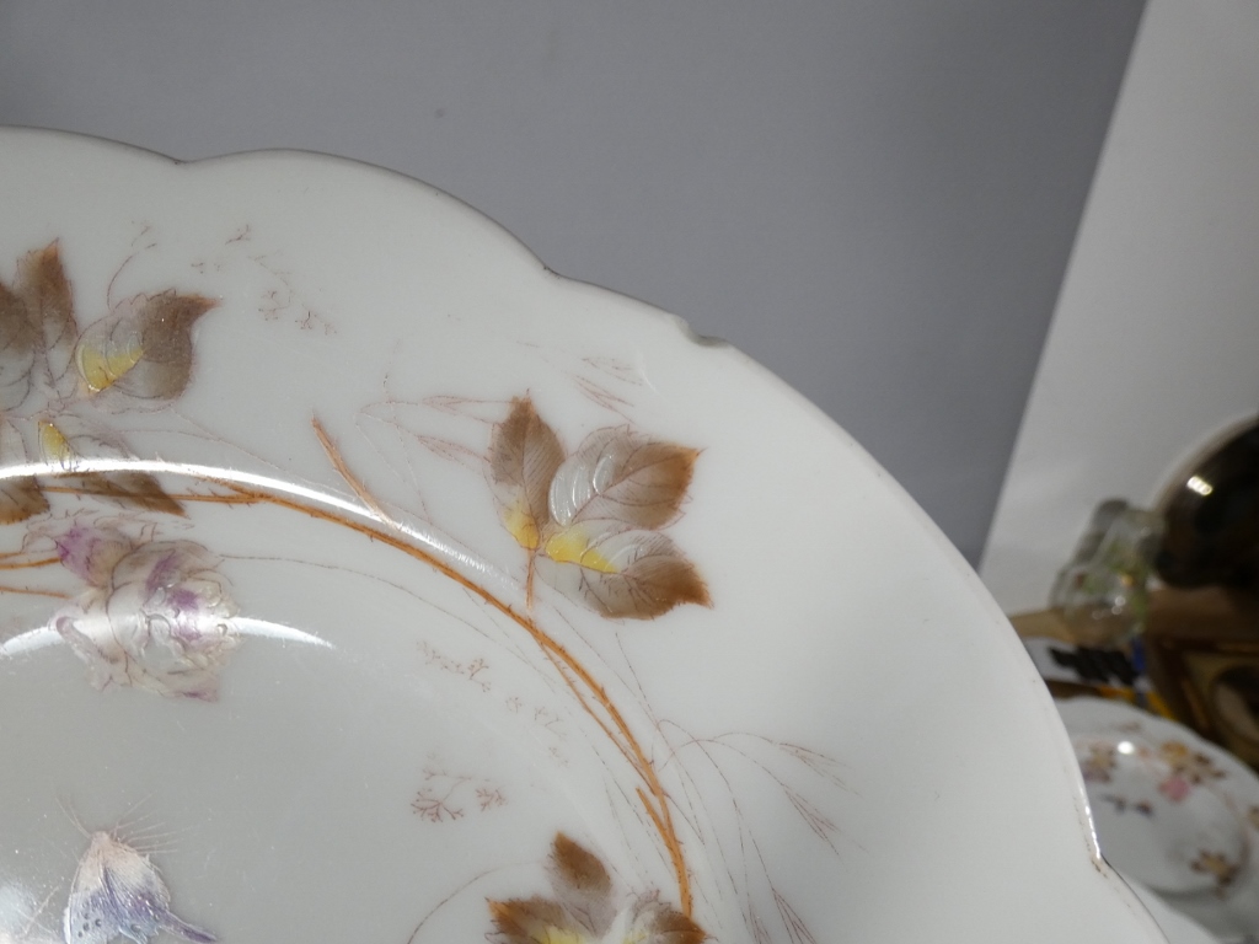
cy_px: 472
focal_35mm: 20
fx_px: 727
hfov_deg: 81.7
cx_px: 630
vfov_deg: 66.0
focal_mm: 3.6
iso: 160
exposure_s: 1/125
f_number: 2.8
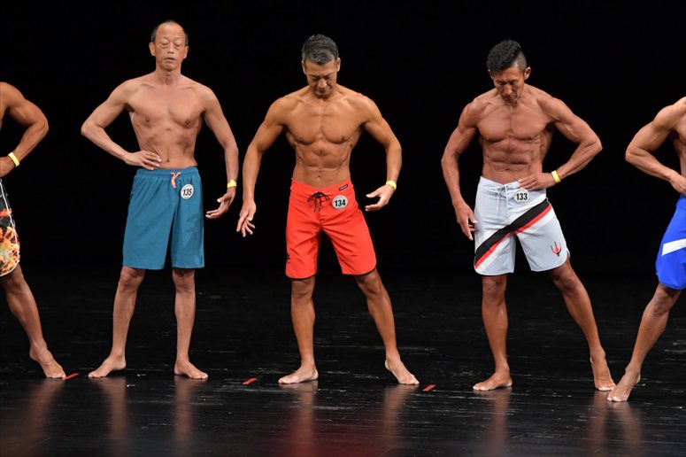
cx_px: 343
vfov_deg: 5.4
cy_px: 228
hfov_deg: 8.1
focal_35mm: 255
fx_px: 4857
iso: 3200
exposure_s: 1/400
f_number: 5.6
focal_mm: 170
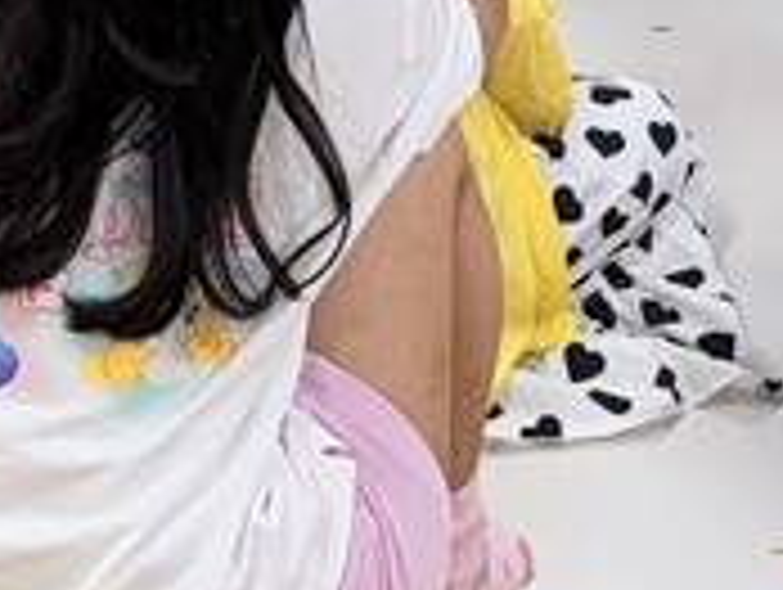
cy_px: -718
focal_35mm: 131
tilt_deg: -17.8
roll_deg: +1.4
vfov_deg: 10.2
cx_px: -351
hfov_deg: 14.2
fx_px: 2967
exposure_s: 1/120
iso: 100
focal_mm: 6.76
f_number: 1.78
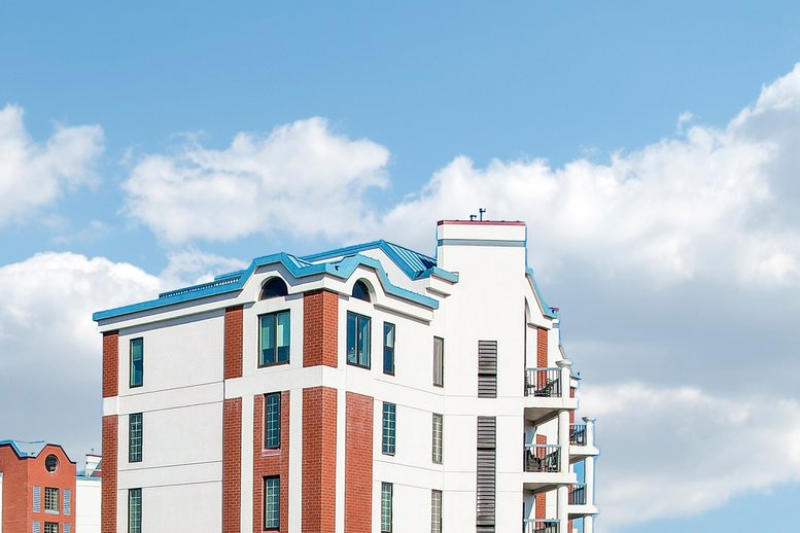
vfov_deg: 21.8
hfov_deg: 33.6
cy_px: 626
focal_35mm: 58
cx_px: 173
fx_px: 1289
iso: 100
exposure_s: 1/2500
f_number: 2.8
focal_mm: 8.4
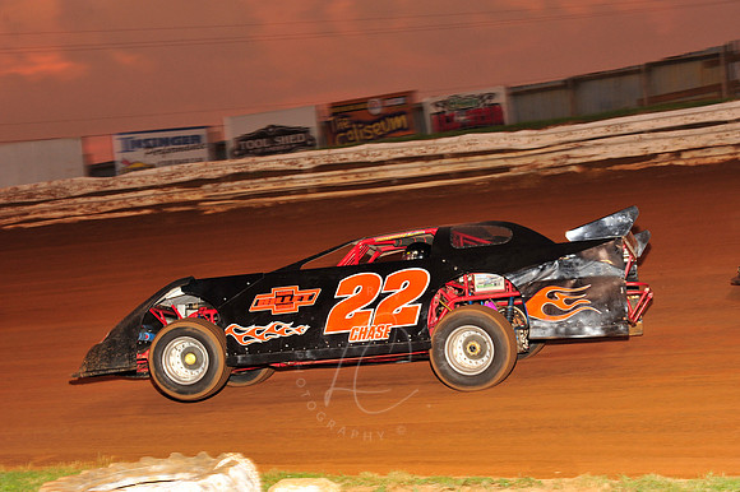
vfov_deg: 15.9
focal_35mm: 86
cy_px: 246
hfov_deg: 23.7
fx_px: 1767
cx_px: 370
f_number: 7.1
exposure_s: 1/200
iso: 1000
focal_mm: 86
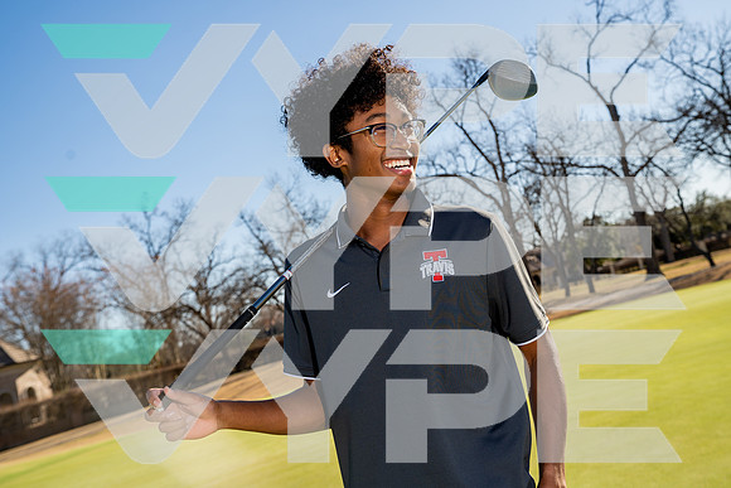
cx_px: 366
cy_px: 244
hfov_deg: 41.1
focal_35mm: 48
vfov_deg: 28.1
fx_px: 975
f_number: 5.6
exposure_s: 1/250
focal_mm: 48
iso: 100
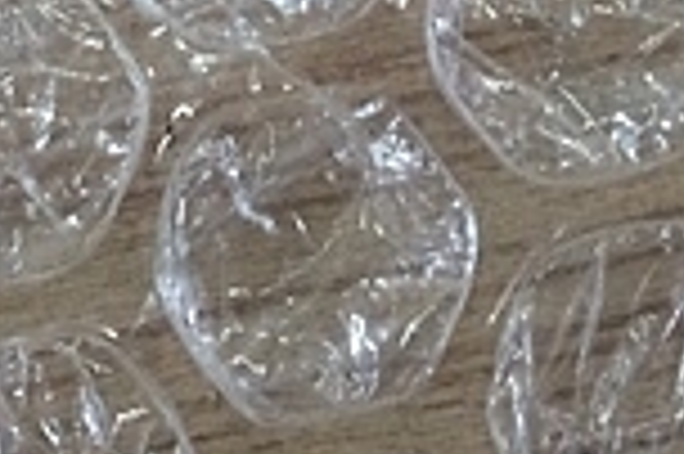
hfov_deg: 16.1
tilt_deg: -71.4
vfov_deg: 9.6
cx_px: 171
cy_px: -602
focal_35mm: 127
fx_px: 2410
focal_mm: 4.15
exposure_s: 1/30
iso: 40
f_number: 2.2
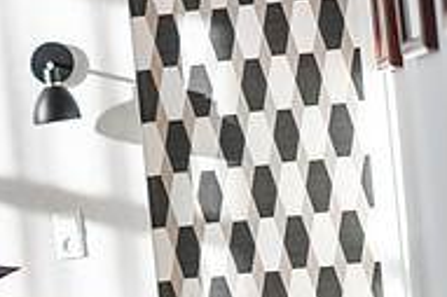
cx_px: -227
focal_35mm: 258
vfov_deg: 5.3
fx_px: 3201
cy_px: 244
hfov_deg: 7.8
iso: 100
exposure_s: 1/1000
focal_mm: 85
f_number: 1.4
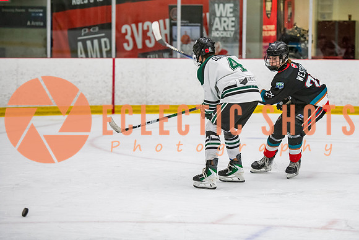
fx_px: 1432
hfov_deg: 14.3
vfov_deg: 9.6
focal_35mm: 144
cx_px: 220
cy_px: 106
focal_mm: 116
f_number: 3.2
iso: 2000
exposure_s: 1/640
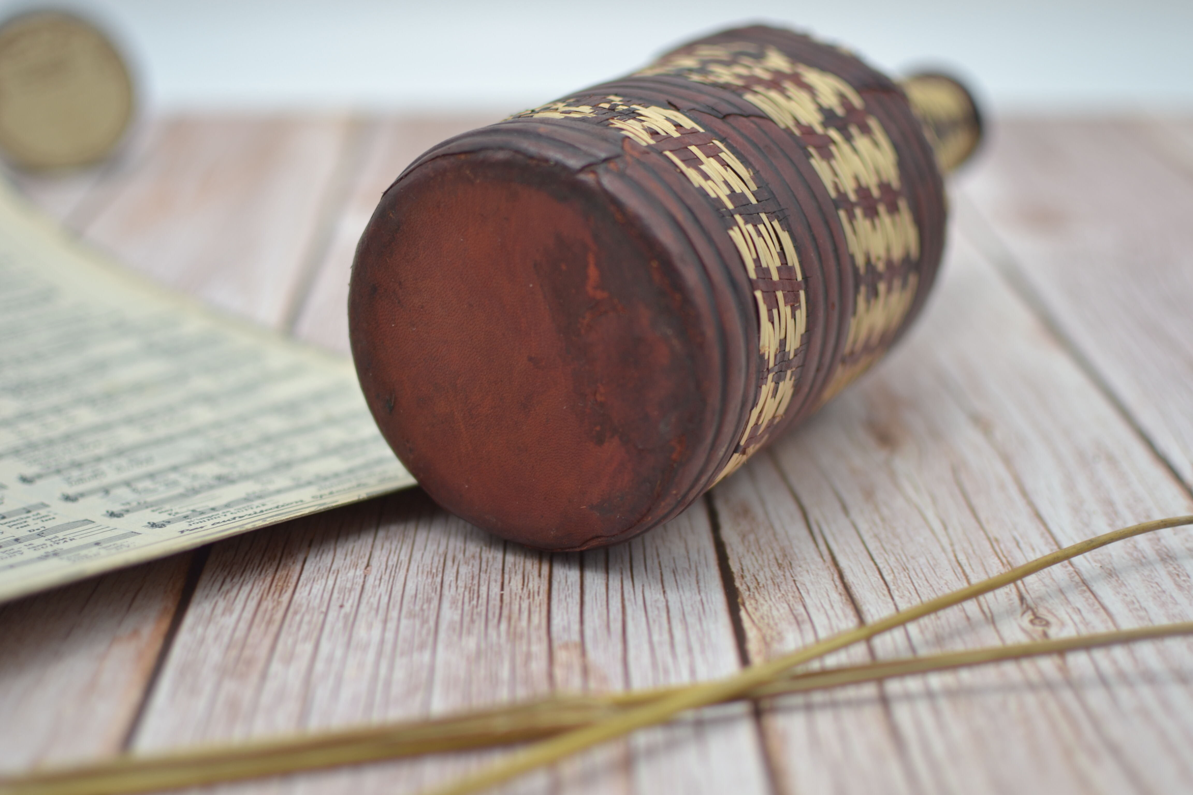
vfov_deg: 25.8
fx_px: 1740
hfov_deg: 37.9
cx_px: 596
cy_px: 398
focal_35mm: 52
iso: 100
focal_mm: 35
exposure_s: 1/400
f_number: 1.8
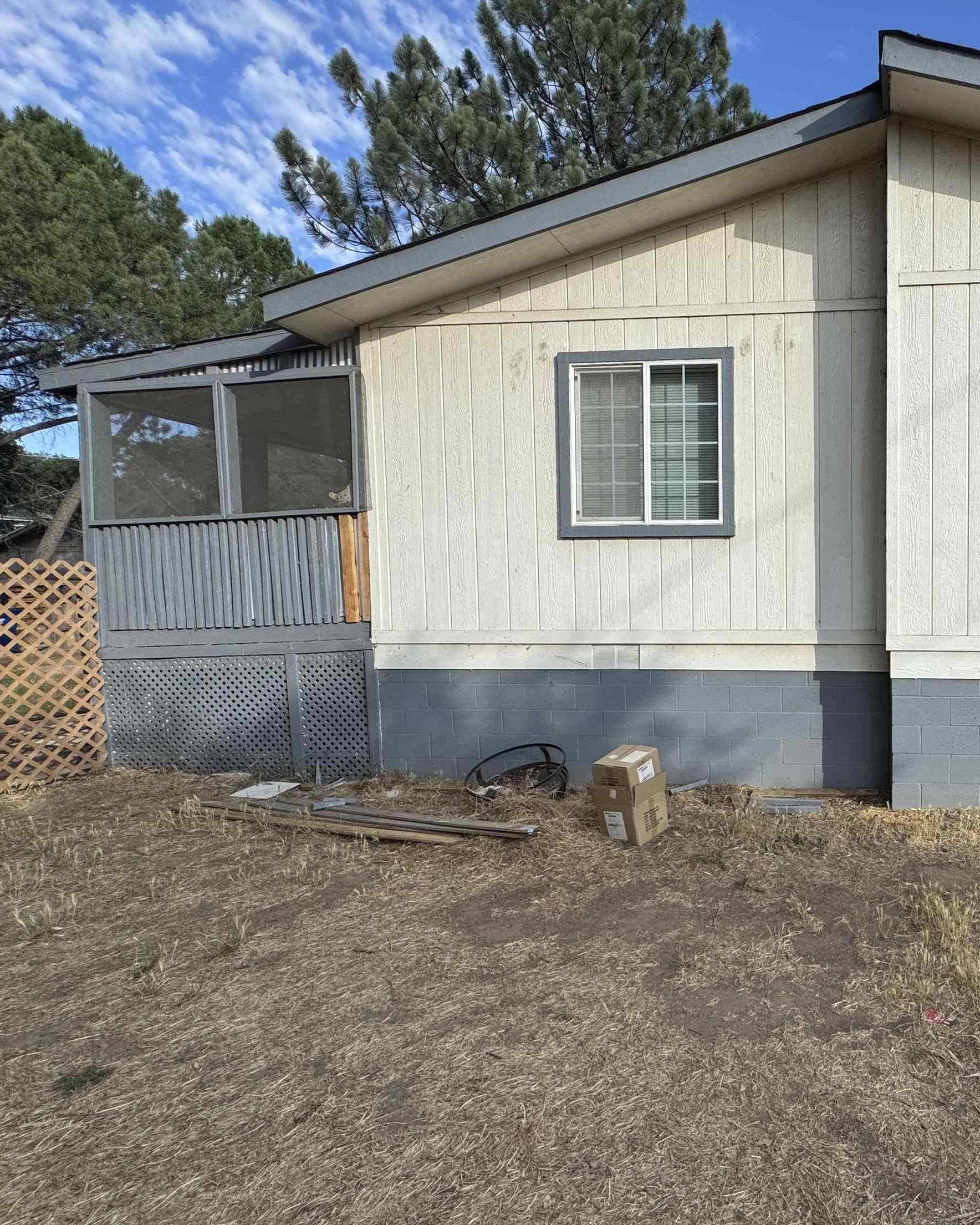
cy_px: 624
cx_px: 823
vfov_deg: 83.3
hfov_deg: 62.9
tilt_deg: -3.0
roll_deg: +0.4
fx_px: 689
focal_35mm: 19
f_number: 2.2
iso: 50
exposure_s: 1/1880
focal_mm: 2.22
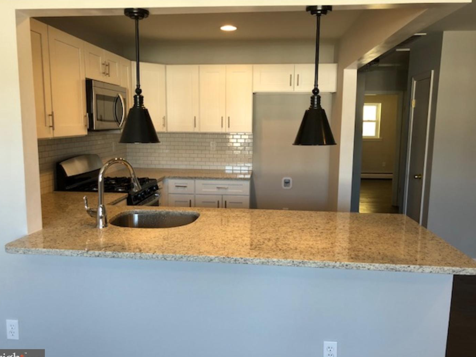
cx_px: 231
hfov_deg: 61.6
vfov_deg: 48.2
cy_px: 184
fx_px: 399
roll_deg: -0.5
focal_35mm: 29
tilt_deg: -8.9
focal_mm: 4
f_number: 1.8
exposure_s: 1/30
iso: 25
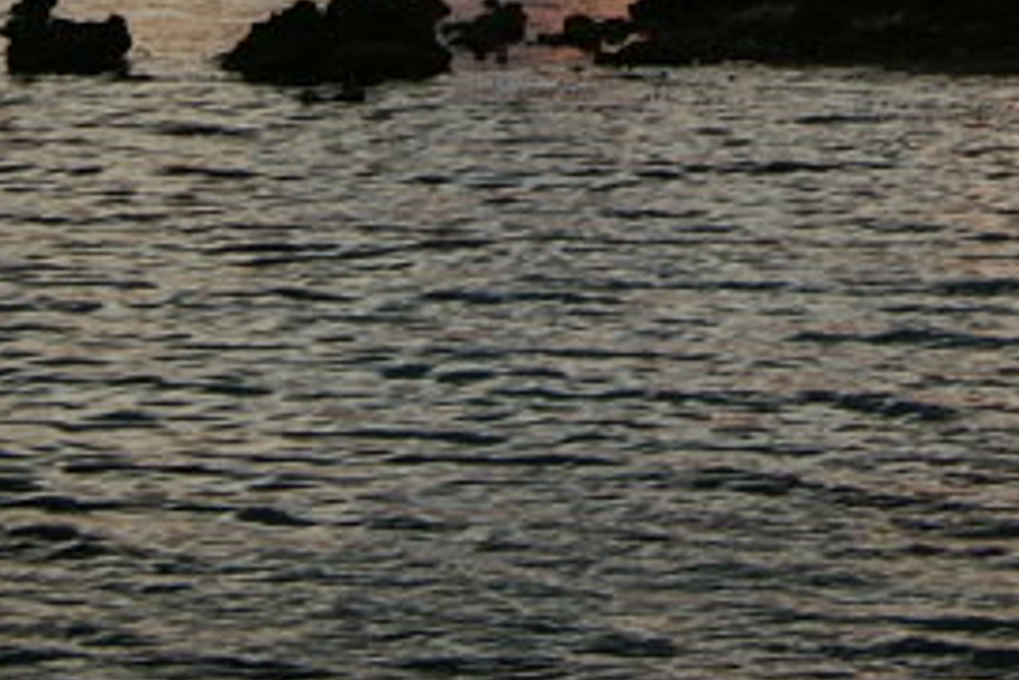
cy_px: -545
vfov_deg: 4.7
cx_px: 1335
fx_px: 8234
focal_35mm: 291
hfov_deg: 7.0
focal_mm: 35
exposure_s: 1/60
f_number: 11
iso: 100
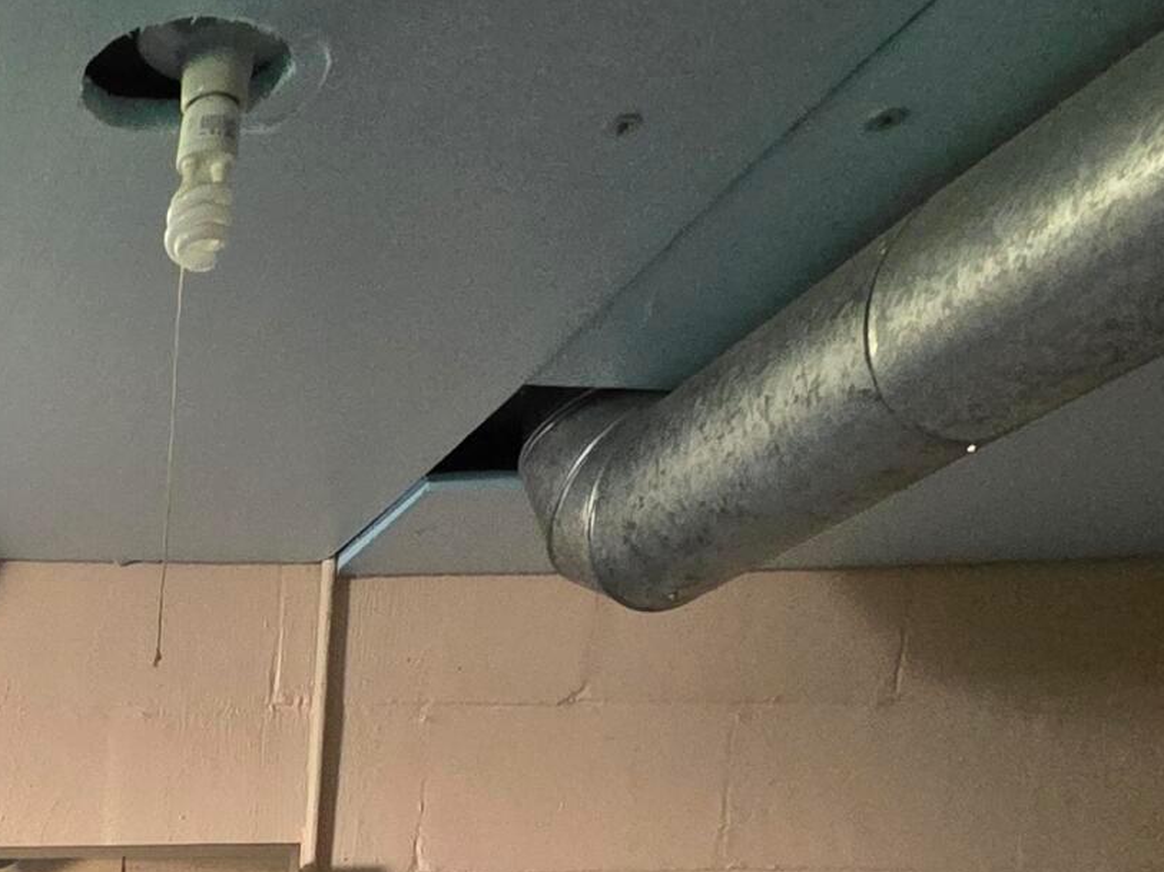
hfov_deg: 32.7
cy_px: 1574
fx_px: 1613
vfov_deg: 20.8
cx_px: -228
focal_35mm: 48
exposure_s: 1/60
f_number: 1.9
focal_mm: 2.2
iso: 1250
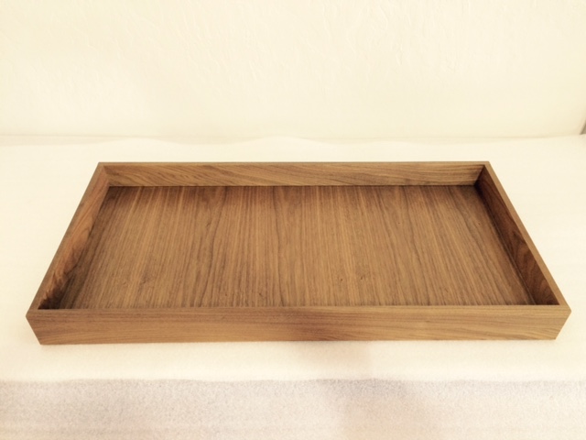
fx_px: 491
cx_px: 293
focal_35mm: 29
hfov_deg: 61.7
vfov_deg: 48.2
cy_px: 220
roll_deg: -0.1
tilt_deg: -41.9
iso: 125
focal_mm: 4.15
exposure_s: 1/30
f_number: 2.2
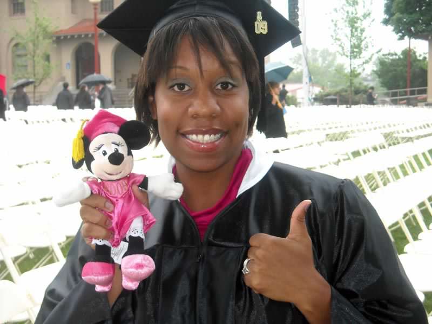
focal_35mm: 76
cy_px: 162
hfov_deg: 25.7
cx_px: 216
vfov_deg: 19.4
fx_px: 948
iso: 200
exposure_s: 1/125
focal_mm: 12.3
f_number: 3.9
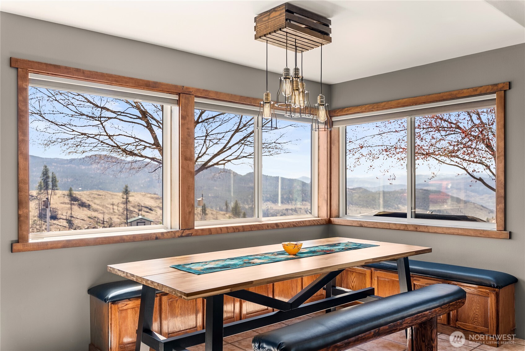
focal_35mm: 30
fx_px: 438
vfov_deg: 43.7
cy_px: 176
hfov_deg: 61.9
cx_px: 262
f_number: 4.5
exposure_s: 1/6
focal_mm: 30
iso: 125
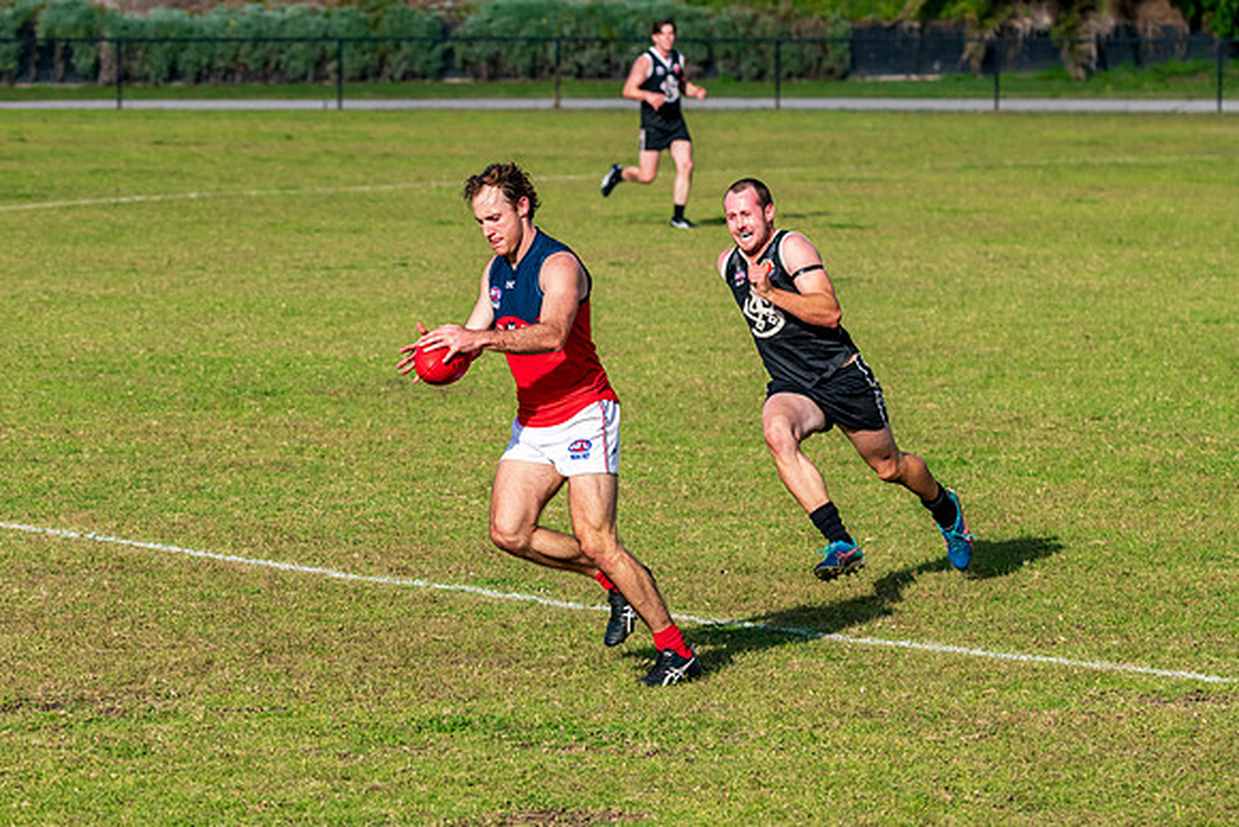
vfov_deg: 5.4
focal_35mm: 255
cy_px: 480
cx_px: 520
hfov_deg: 8.1
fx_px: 8786
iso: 800
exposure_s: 1/1250
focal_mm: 220
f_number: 10
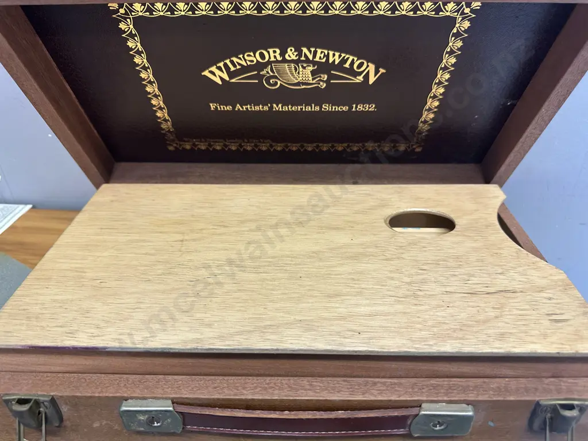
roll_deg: -0.4
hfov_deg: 71.6
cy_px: 220
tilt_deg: -32.9
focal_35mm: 24
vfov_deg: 56.8
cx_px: 294
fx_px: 408
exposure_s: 1/100
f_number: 1.78
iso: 160
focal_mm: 6.86
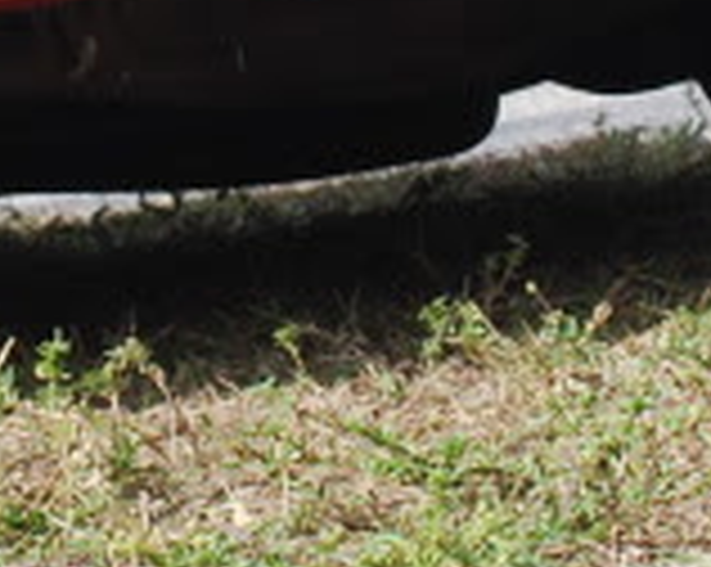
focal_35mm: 265
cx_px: 173
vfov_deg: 5.8
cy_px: -182
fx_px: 5570
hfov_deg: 7.3
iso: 100
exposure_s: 1/160
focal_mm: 29
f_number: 6.3
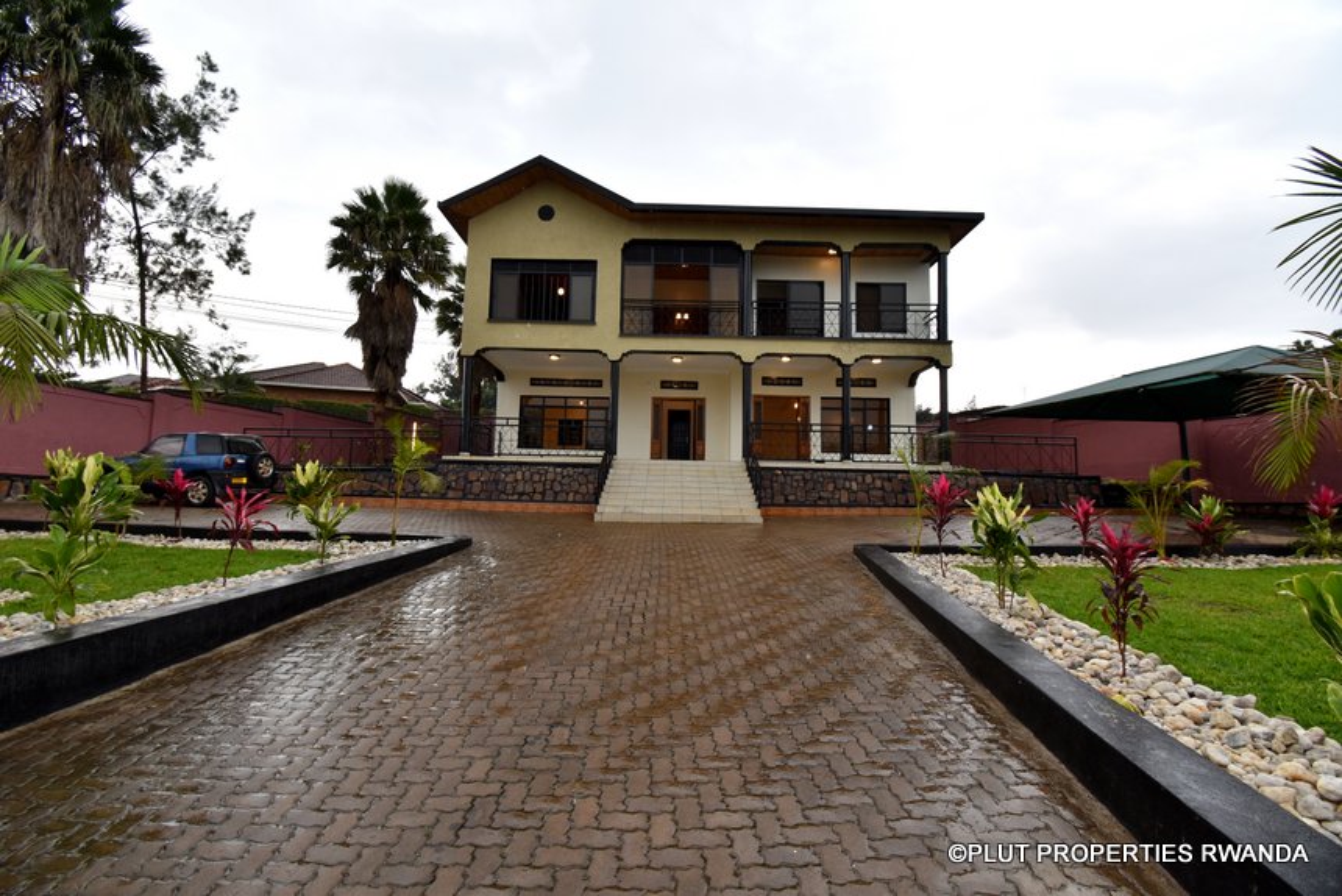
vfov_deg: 77.4
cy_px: 448
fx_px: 559
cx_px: 671
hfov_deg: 100.4
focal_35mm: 15
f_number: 8
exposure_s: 1/25
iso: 100
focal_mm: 10
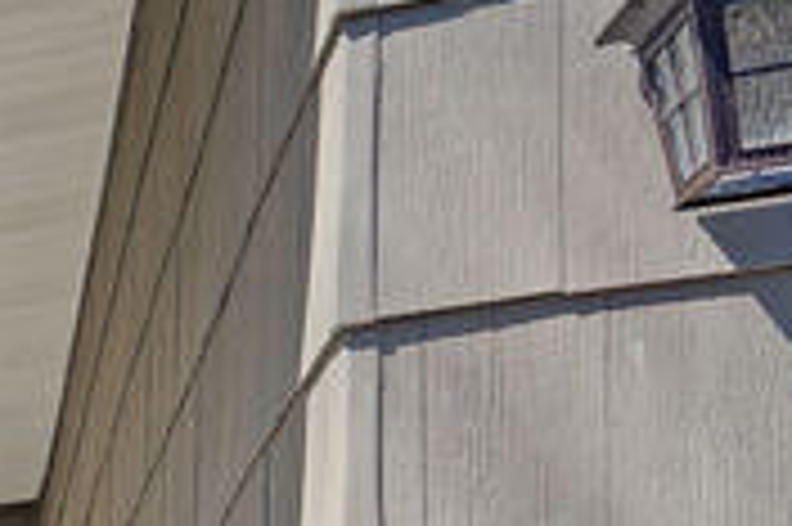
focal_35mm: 91
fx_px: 2000
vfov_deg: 13.3
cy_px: 991
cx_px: -1210
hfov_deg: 13.9
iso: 100
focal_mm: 16
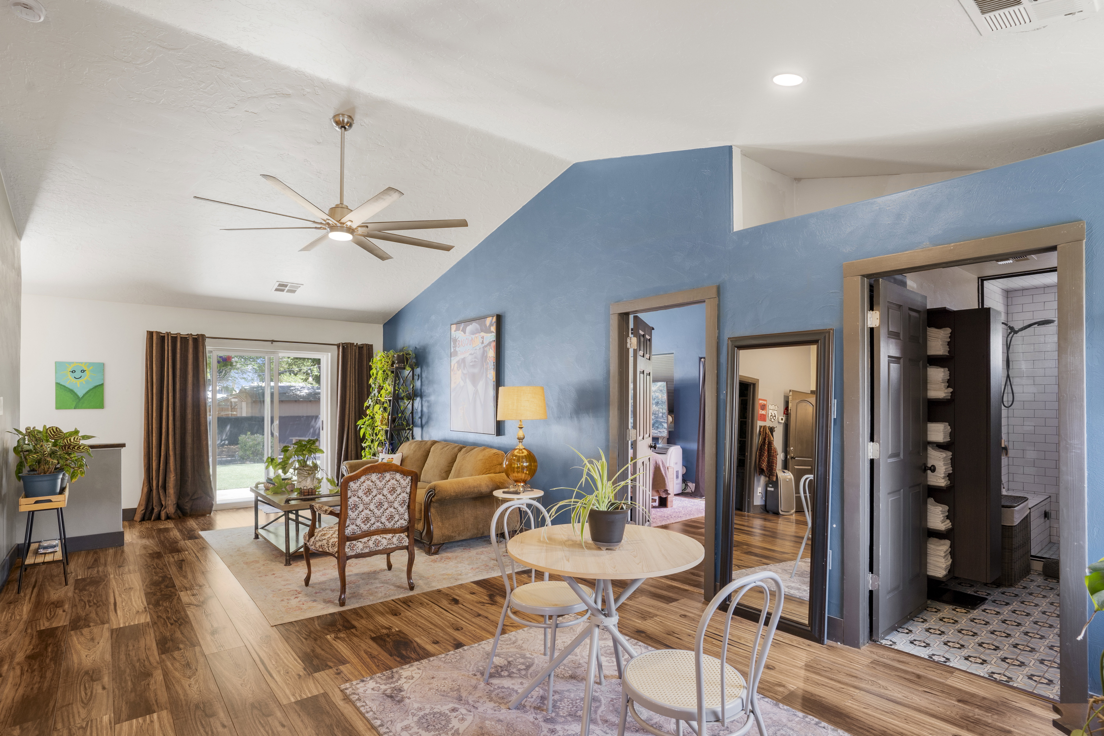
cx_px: 552
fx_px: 521
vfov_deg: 70.4
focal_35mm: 17
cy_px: 368
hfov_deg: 93.3
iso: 250
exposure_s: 1/3
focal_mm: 17
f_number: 9
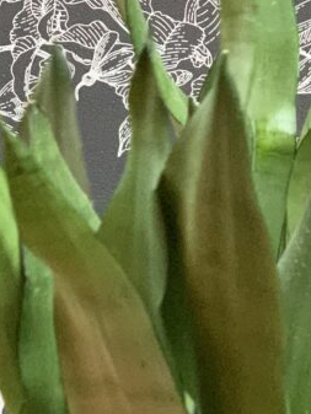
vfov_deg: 12.4
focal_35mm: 158
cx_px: 251
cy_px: 366
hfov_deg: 9.4
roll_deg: +0.3
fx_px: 1891
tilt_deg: -4.5
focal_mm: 6
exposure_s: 1/60
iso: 400
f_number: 2.4
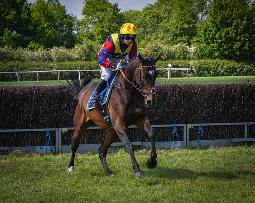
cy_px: 98
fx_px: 1240
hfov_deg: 11.7
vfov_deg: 9.4
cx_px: 208
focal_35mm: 164
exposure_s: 1/2000
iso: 400
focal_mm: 70
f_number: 5
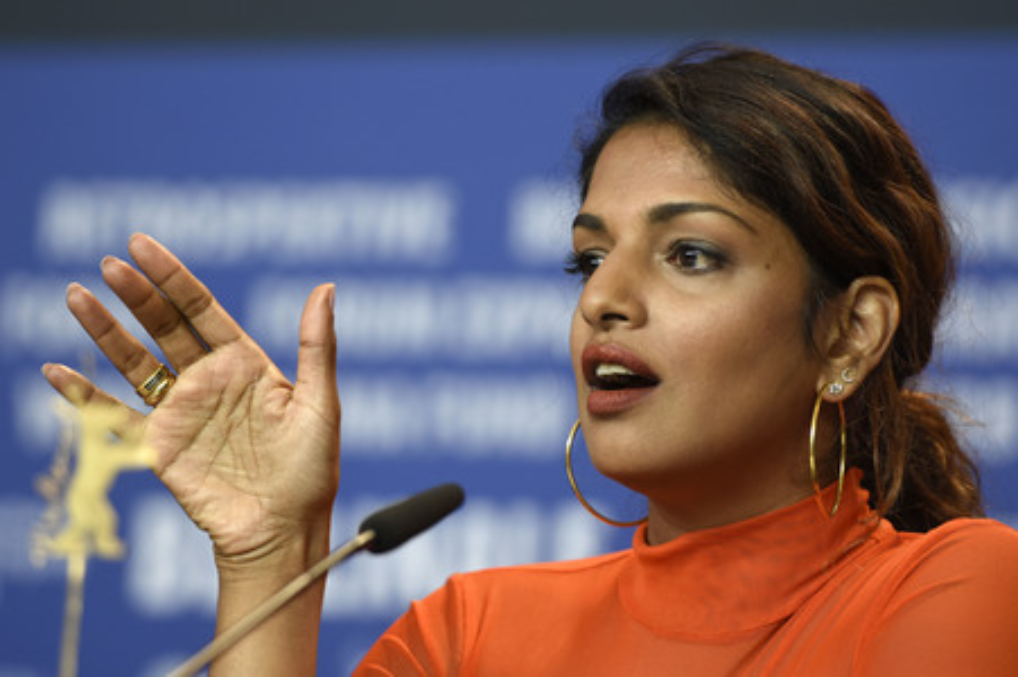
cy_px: 338
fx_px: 8477
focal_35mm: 300
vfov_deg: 4.6
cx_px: 509
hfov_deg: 6.9
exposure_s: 1/320
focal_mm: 200
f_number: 2.8
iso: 640
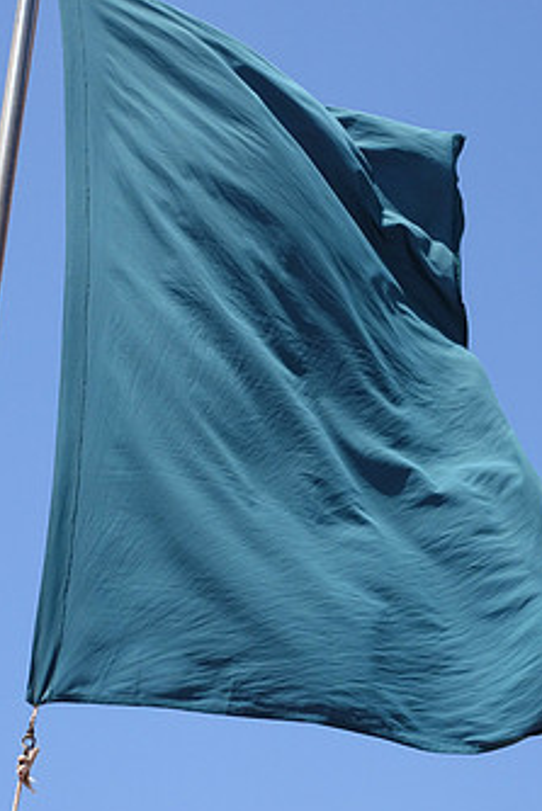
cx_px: 299
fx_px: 1489
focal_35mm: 66
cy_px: 381
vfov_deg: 30.5
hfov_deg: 20.6
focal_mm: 17.9
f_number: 2.8
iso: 400
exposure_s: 1/1000
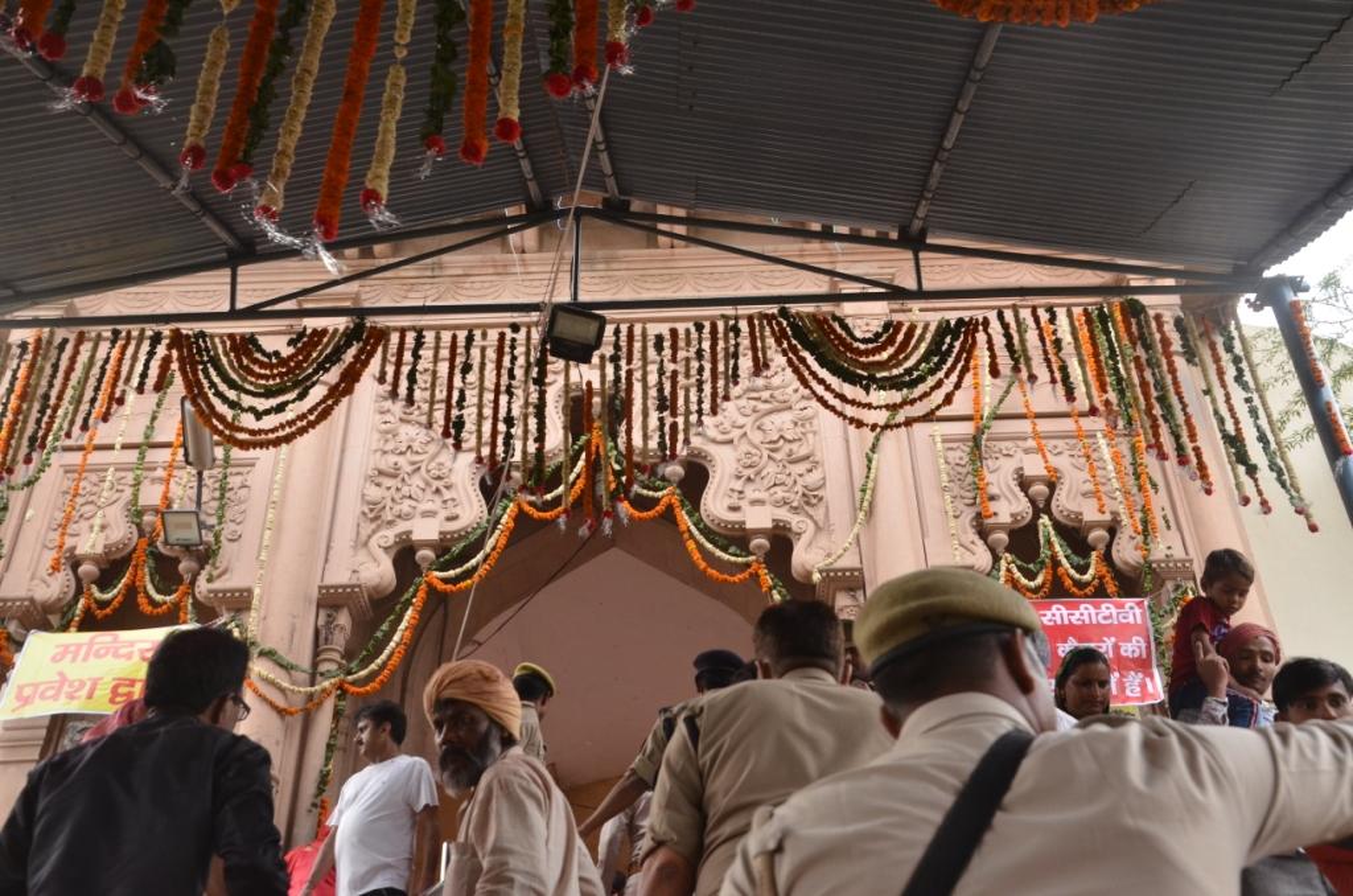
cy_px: 448
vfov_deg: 34.1
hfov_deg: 49.6
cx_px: 676
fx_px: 1463
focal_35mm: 39
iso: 1000
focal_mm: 26
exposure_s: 1/160
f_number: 7.1
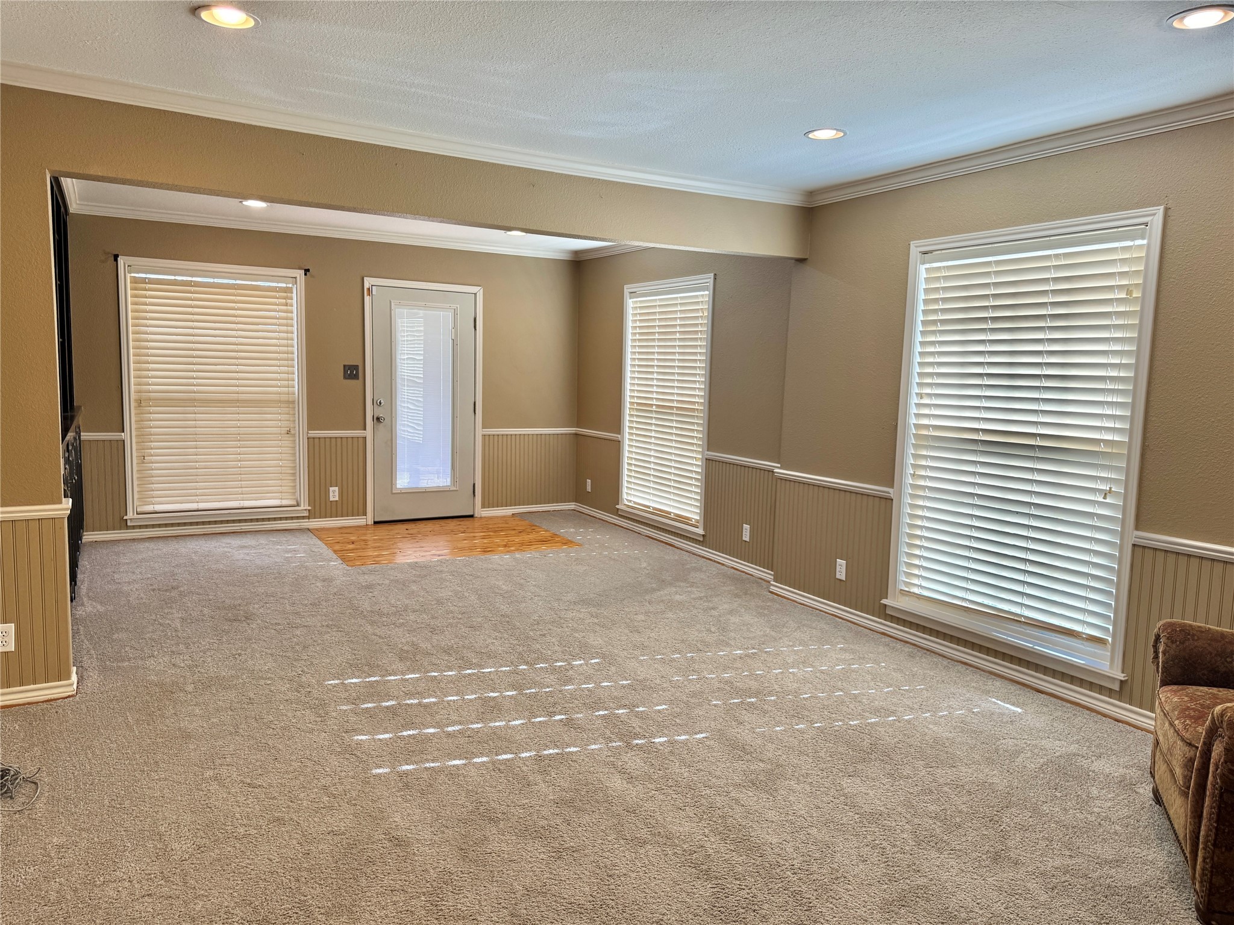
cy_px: 462
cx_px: 617
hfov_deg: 71.6
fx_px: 856
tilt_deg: -7.8
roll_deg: -1.8
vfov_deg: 56.8
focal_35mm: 24
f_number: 1.78
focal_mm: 6.76
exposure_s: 1/129
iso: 80
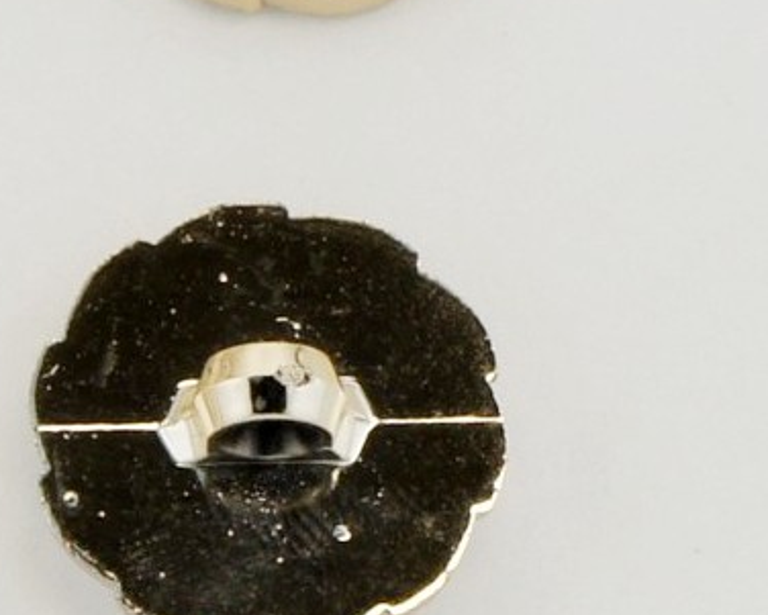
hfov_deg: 10.3
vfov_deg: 8.3
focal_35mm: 185
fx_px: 4209
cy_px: 127
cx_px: -59
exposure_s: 1/320
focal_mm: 55
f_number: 9
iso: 200
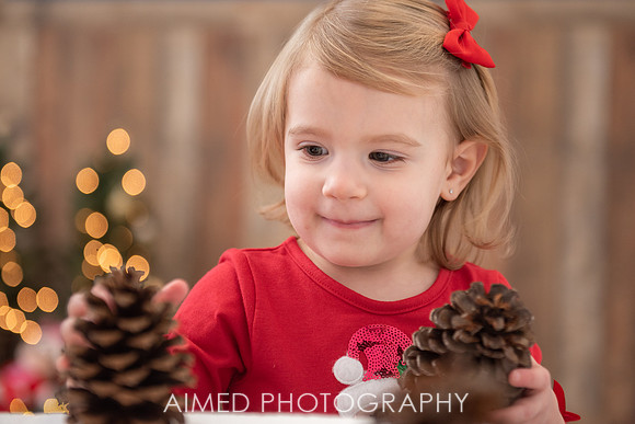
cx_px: 345
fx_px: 1398
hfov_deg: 25.6
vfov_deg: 17.2
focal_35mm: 79
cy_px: 209
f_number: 2.8
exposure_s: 1/200
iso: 500
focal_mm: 70
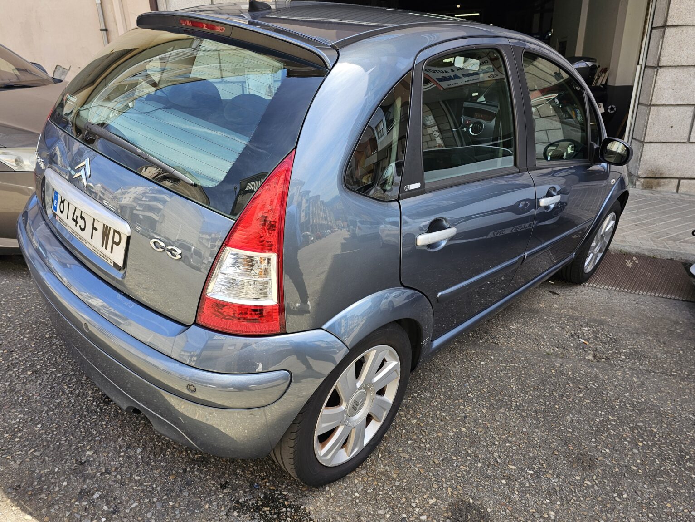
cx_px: 341
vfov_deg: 56.8
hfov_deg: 71.6
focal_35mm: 24
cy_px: 264
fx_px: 482
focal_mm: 6.3
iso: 25
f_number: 1.7
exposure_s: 1/190
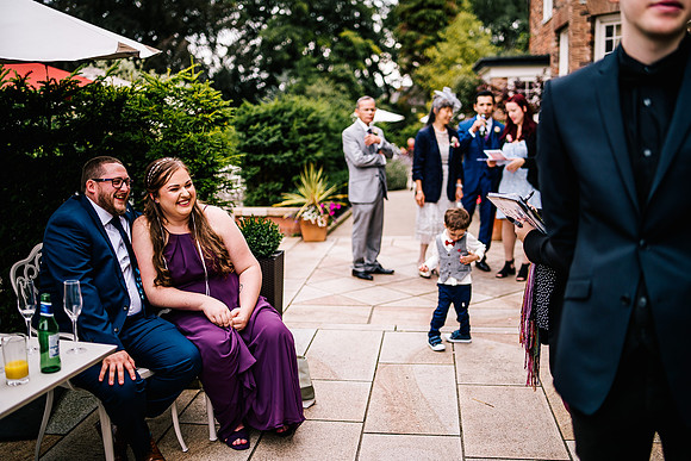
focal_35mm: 36
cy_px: 230
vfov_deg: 37.2
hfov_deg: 53.5
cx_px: 346
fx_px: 685
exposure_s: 1/1600
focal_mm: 35
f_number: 1.4
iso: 100
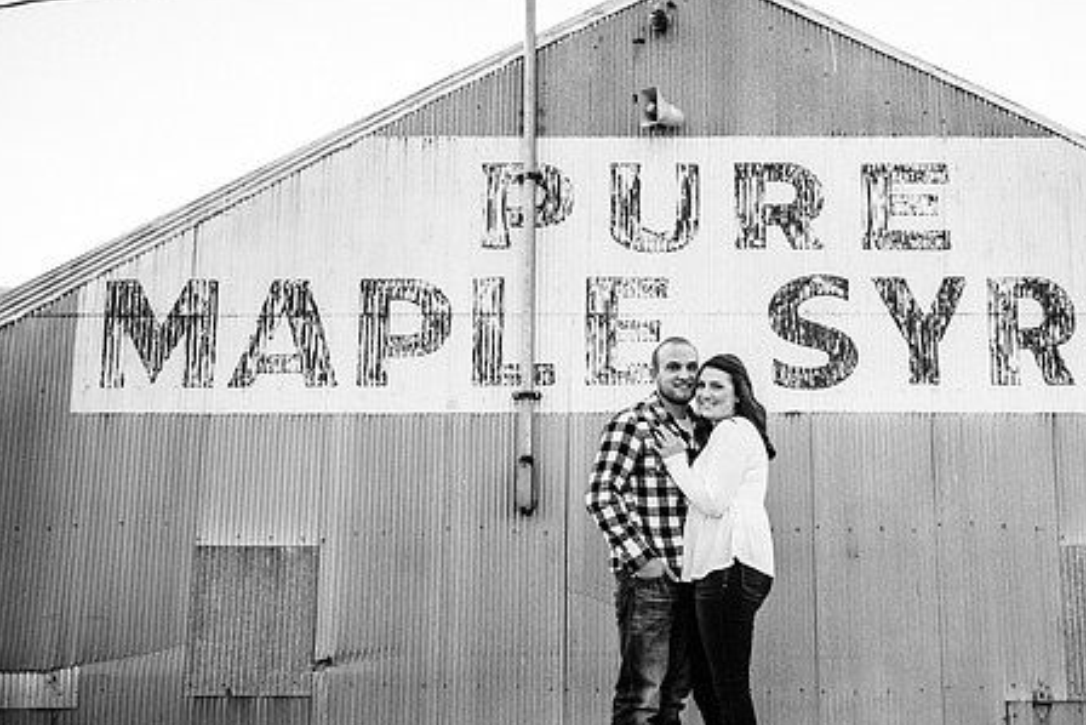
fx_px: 1267
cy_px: 433
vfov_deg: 31.8
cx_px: 686
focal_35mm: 42
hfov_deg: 45.9
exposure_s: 1/160
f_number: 2.8
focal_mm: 32
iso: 500
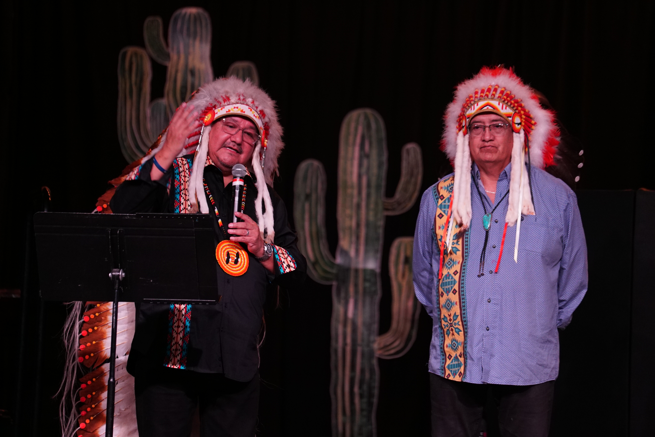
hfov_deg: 10.3
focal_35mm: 200
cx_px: 328
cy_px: 218
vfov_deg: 6.9
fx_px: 3641
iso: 3200
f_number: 4
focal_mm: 200
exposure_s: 1/160
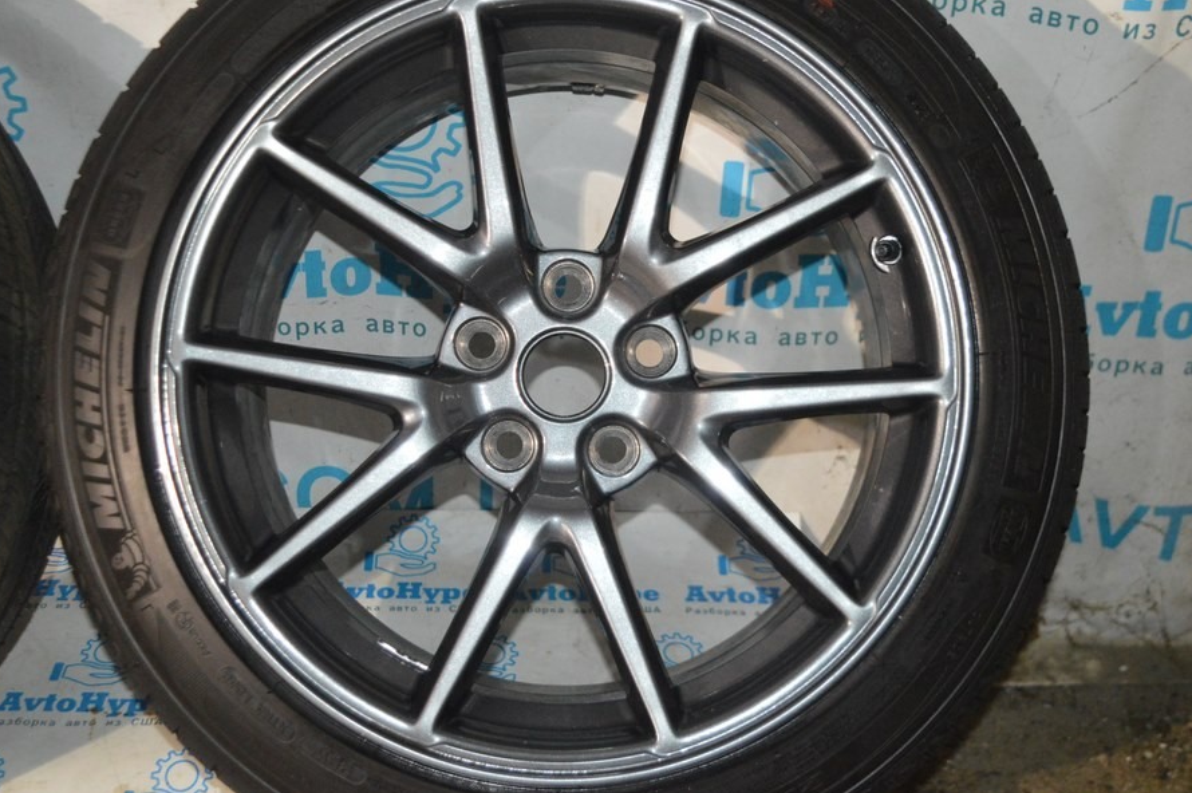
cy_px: 368
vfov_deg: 28.8
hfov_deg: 42.3
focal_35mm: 47
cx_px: 572
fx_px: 1541
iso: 2500
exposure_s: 1/60
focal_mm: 27
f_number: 4
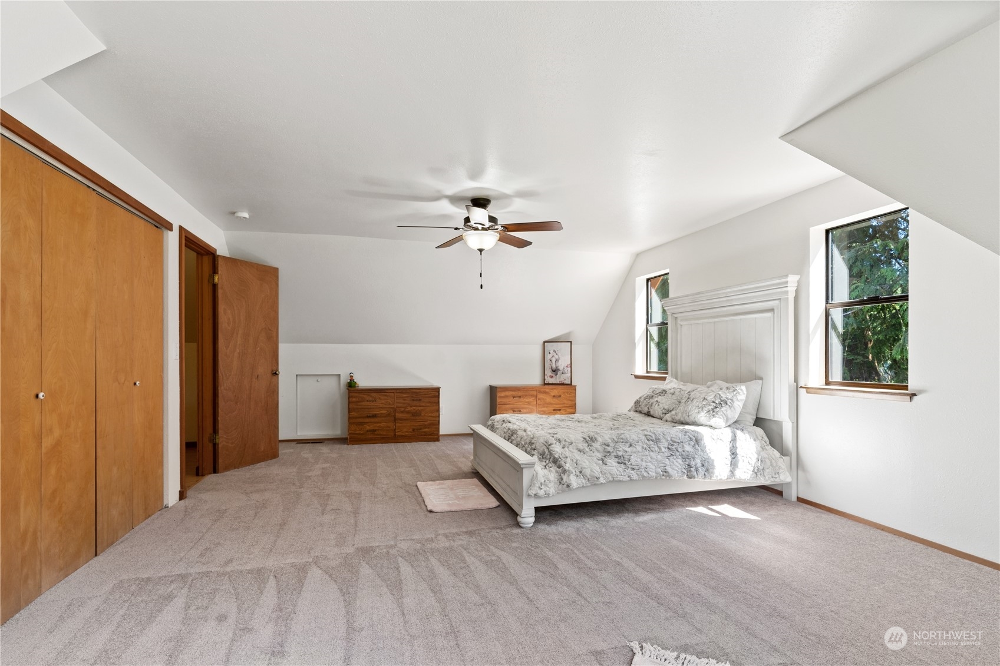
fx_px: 472
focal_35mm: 17
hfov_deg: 93.3
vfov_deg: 70.4
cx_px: 500
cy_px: 333
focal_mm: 17
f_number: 6.3
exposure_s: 1/25
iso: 400
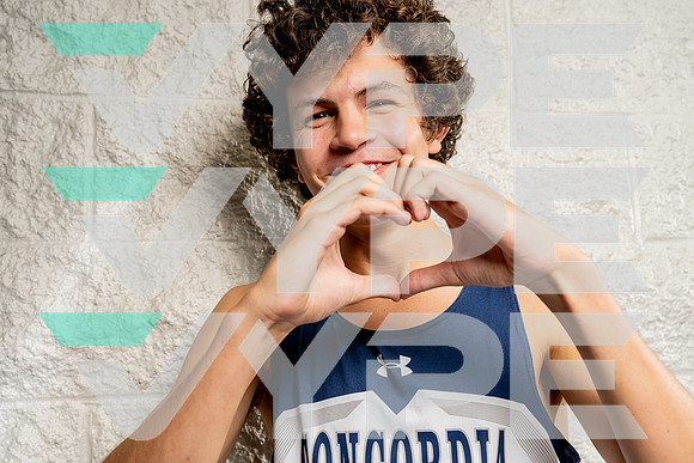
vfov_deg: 31.3
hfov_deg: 45.6
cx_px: 345
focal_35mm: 43
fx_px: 826
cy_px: 232
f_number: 5.6
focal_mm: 40
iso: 250
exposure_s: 1/250
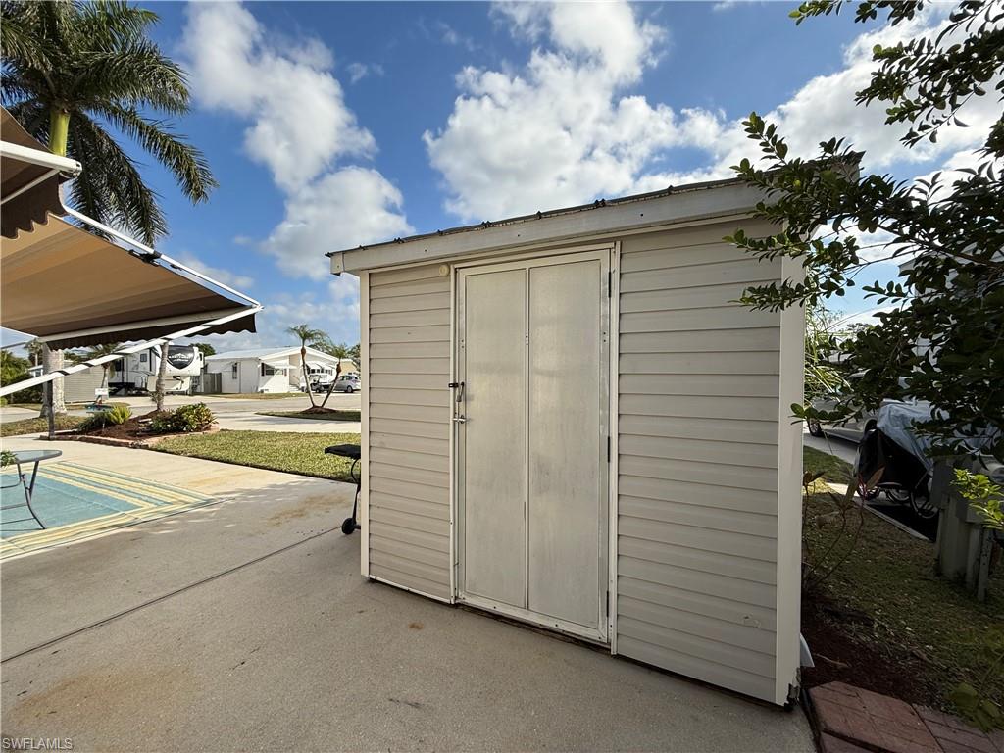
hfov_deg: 102.1
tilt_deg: +0.3
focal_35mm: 14
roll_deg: +0.4
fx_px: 406
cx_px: 502
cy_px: 376
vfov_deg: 85.7
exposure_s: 1/1848
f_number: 2.2
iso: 50
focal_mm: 2.22
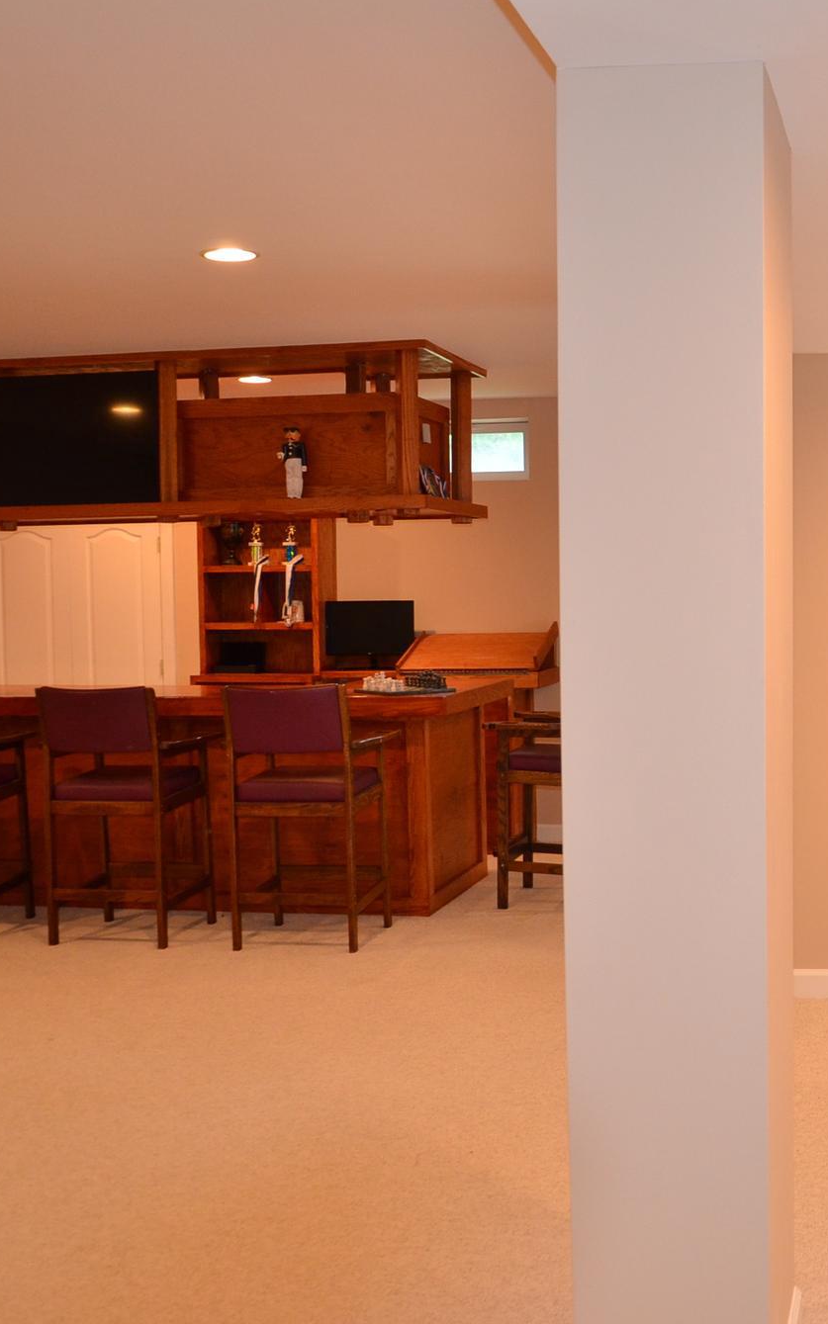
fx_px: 1516
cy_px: 665
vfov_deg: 47.2
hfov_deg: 29.3
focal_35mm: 42
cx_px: 747
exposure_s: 1/60
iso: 800
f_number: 3.5
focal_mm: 18
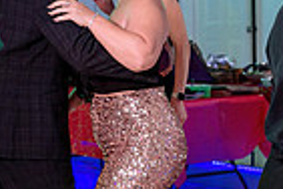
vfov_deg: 8.9
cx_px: 209
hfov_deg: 13.4
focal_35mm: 153
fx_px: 1203
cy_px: 154
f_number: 2.8
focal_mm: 28
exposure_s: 1/200
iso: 500
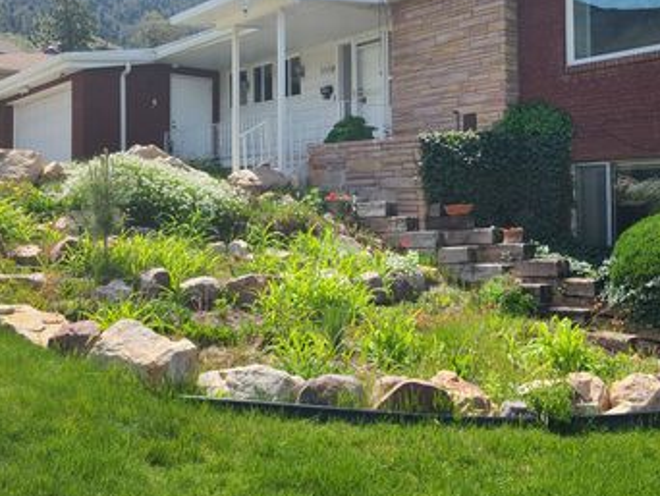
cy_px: 177
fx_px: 725
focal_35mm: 38
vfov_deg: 37.5
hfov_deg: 47.7
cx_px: 467
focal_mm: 5.4
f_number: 1.8
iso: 40
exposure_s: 1/1437
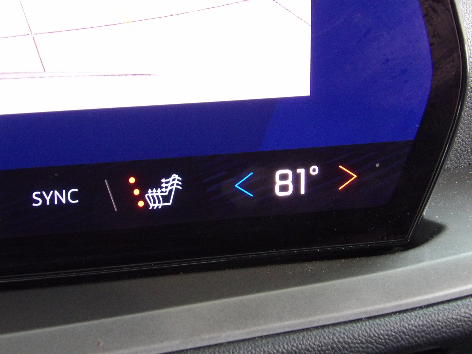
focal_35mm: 102
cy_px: 177
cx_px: 236
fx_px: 1391
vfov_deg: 14.5
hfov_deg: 19.3
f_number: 4.2
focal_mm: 18.2
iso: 800
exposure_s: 1/42
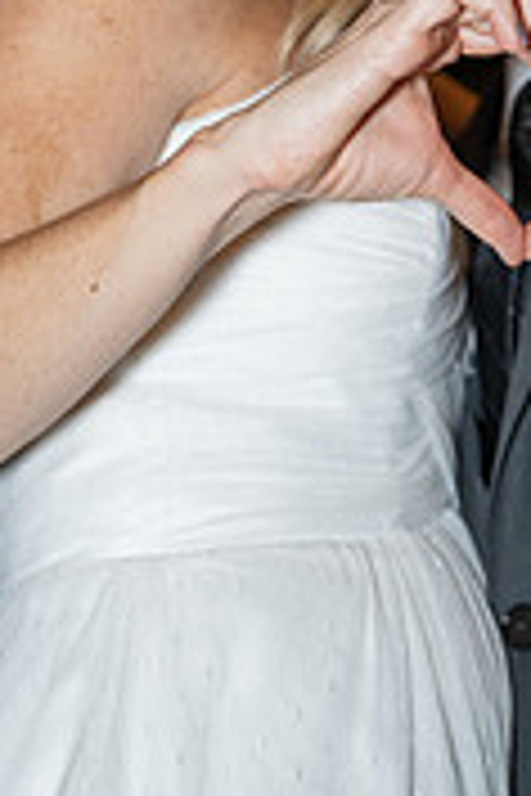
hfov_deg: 12.8
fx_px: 2367
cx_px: 338
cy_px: -166
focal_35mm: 107
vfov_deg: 18.1
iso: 2000
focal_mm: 42
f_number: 2.8
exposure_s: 1/125
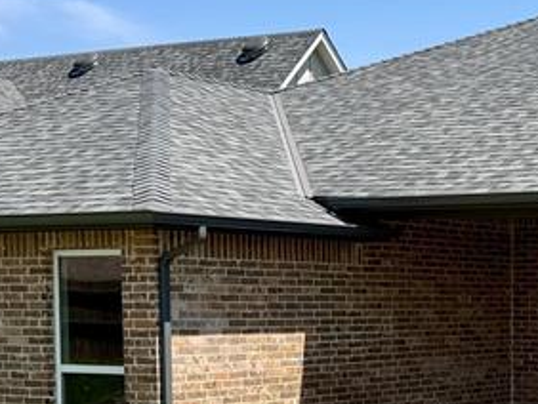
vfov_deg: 16.7
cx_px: 673
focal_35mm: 87
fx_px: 1353
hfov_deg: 20.7
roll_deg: -0.2
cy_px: 372
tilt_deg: -2.9
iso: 80
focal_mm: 6.76
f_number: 1.78
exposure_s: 1/4167
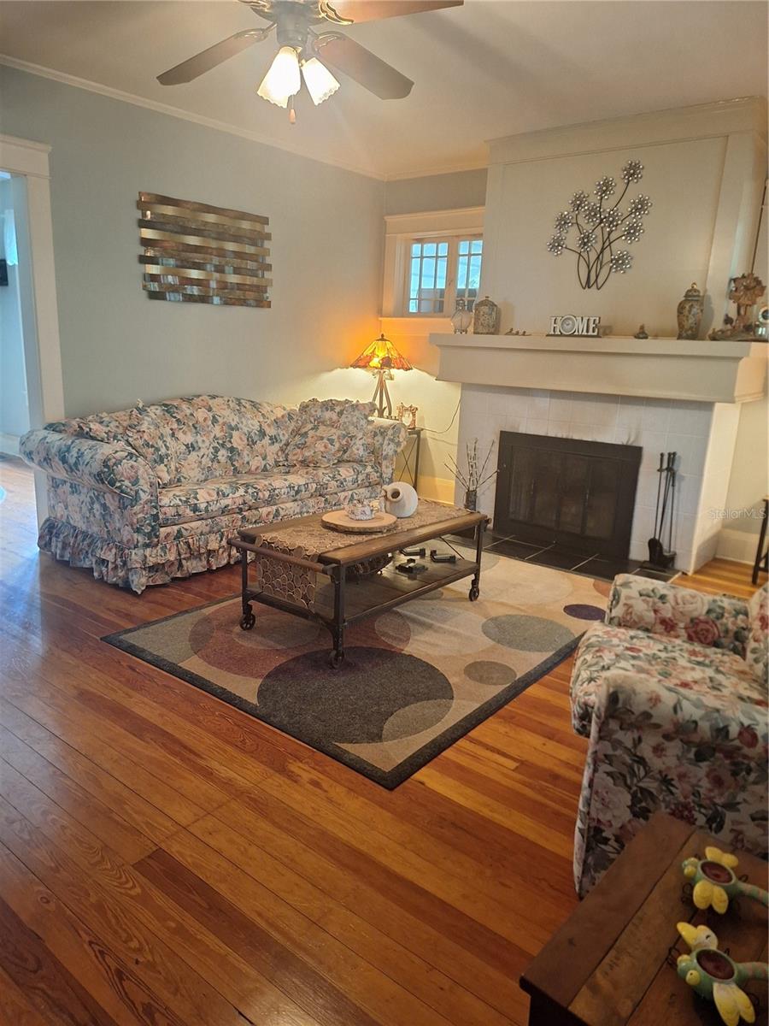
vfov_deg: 73.9
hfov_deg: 58.9
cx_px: 384
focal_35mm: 23
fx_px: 681
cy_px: 513
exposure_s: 1/30
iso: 250
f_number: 1.8
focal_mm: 5.54
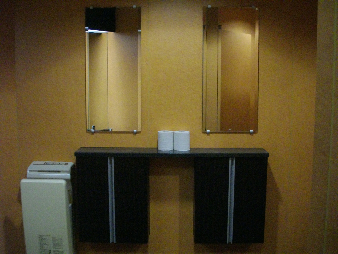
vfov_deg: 38.7
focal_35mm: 37
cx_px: 169
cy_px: 127
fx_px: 361
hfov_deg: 50.1
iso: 800
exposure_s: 1/30
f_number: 2.8
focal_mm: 6.2
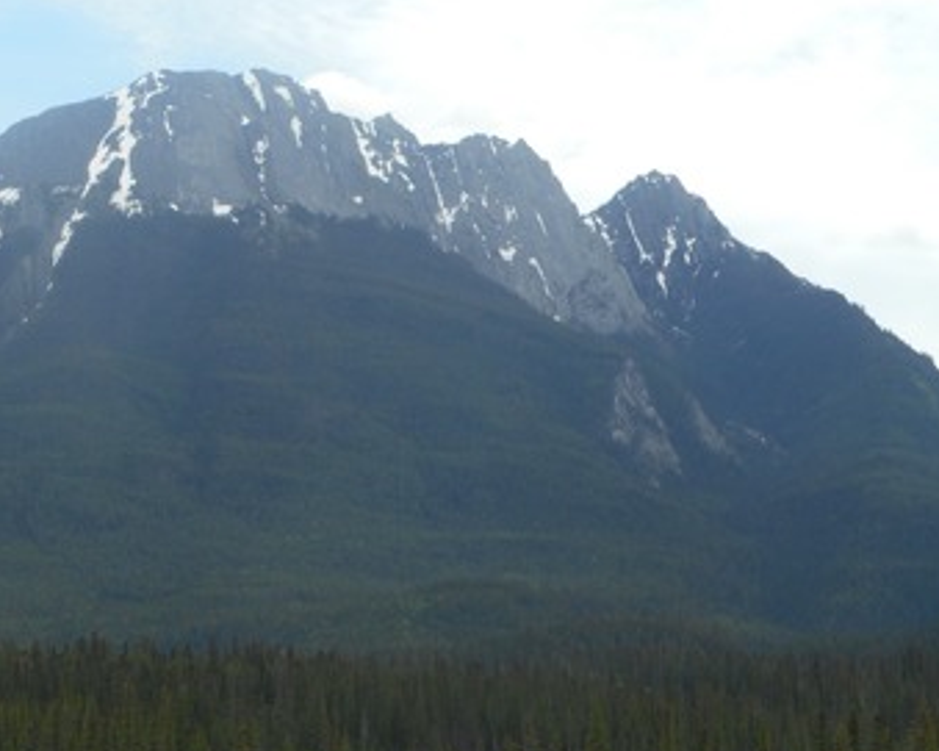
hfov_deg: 17.3
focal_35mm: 111
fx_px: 3084
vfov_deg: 13.9
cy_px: 331
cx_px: 288
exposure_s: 1/320
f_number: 5.5
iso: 80
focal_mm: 13.8
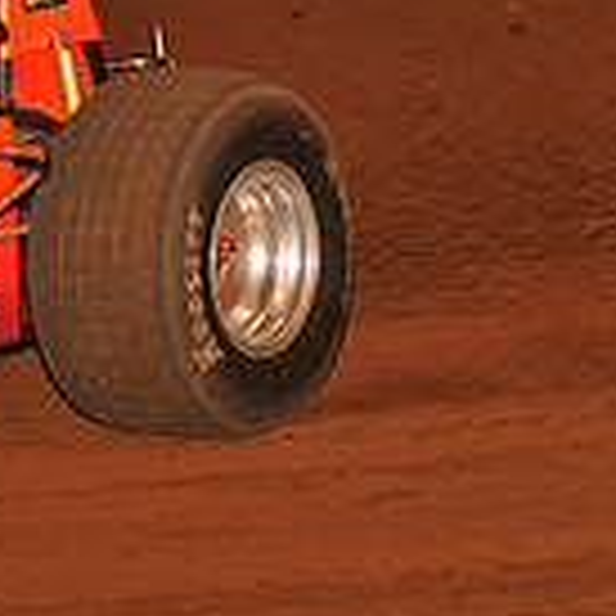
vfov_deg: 4.0
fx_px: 8718
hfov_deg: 4.0
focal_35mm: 433
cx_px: -274
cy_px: -121
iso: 800
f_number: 6.3
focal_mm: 120
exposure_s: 1/320
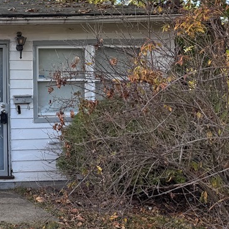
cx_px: -67
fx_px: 442
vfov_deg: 29.0
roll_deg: +0.8
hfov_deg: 25.2
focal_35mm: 59
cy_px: 85
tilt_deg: +2.4
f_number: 1.78
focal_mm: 6.76
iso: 80
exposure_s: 1/730
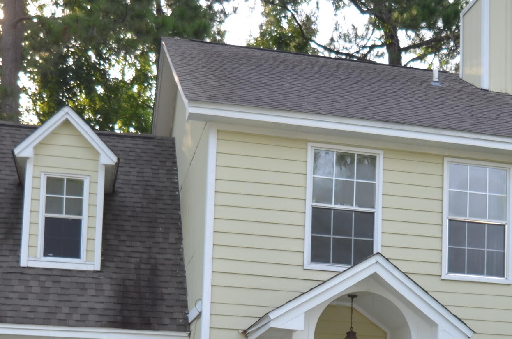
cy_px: 377
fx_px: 922
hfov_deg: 30.9
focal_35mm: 65
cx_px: 321
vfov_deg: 19.9
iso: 100
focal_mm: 18
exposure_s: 1/200
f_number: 5
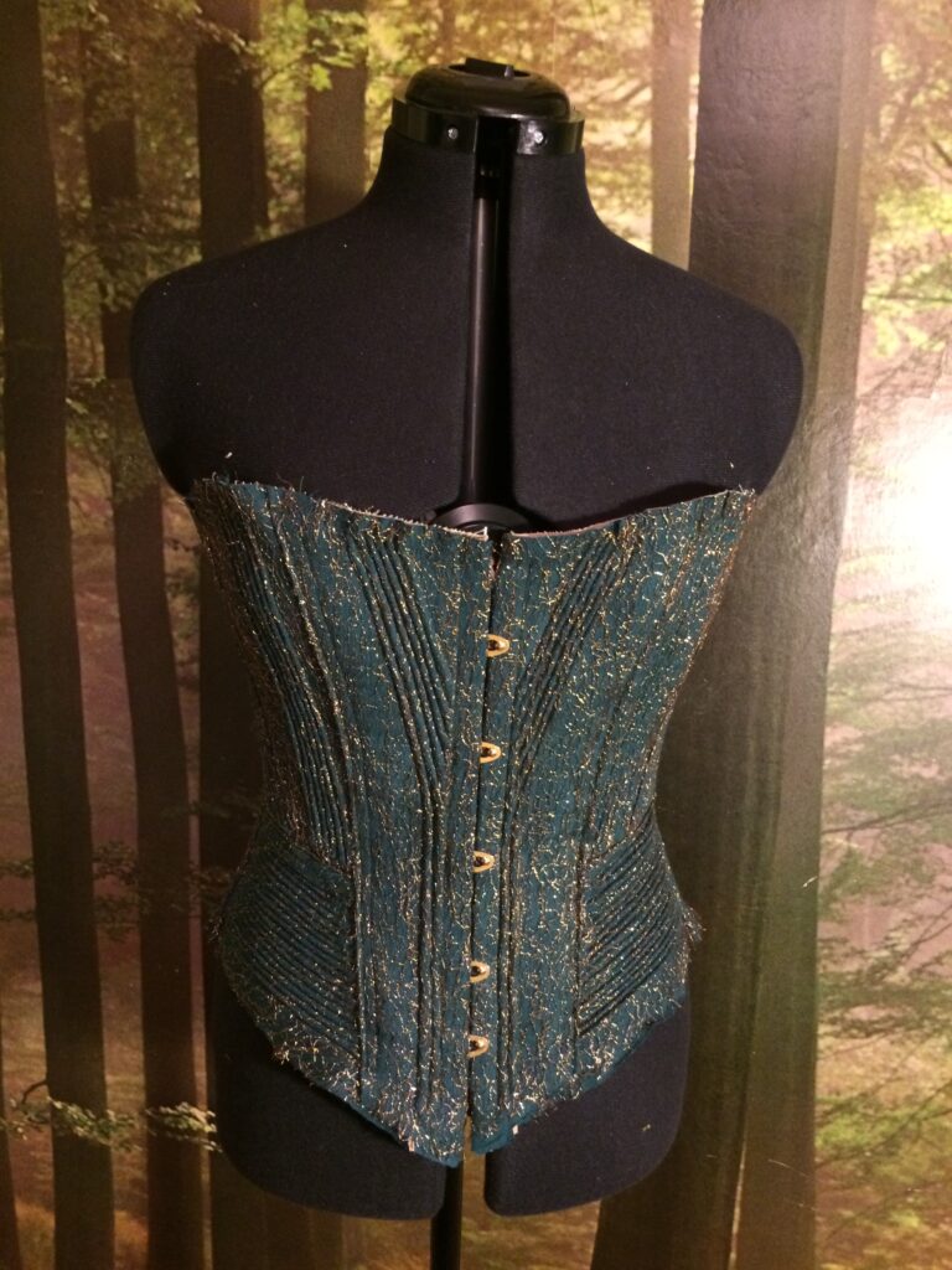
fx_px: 1063
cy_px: 635
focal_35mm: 29
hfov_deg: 48.2
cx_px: 476
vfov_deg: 61.7
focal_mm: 4.15
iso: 320
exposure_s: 1/17
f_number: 2.2
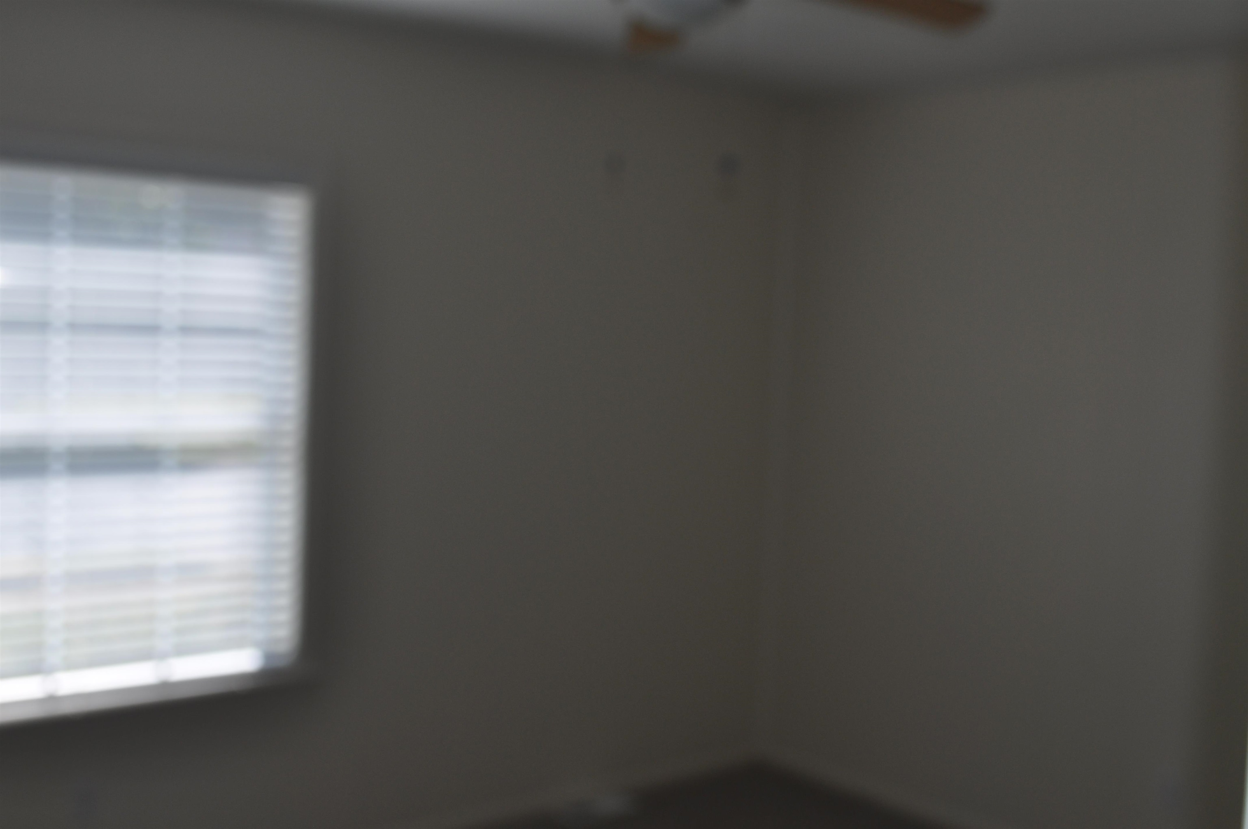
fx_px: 1454
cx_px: 624
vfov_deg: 31.8
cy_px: 414
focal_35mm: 42
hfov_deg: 46.5
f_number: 7.1
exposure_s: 1/200
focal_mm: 28
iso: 200
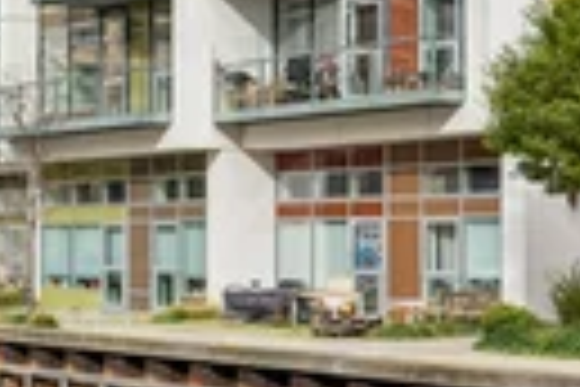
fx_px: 1547
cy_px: 61
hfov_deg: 20.3
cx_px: -49
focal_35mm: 96
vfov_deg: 14.1
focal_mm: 31
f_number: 7.1
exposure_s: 1/640
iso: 400
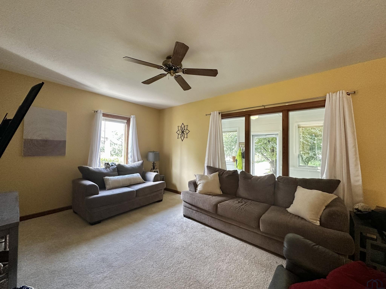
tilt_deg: +1.2
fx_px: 156
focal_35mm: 14
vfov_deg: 85.7
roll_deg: -1.4
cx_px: 193
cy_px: 144
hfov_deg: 102.1
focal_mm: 2.22
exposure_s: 1/120
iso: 250
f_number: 2.2
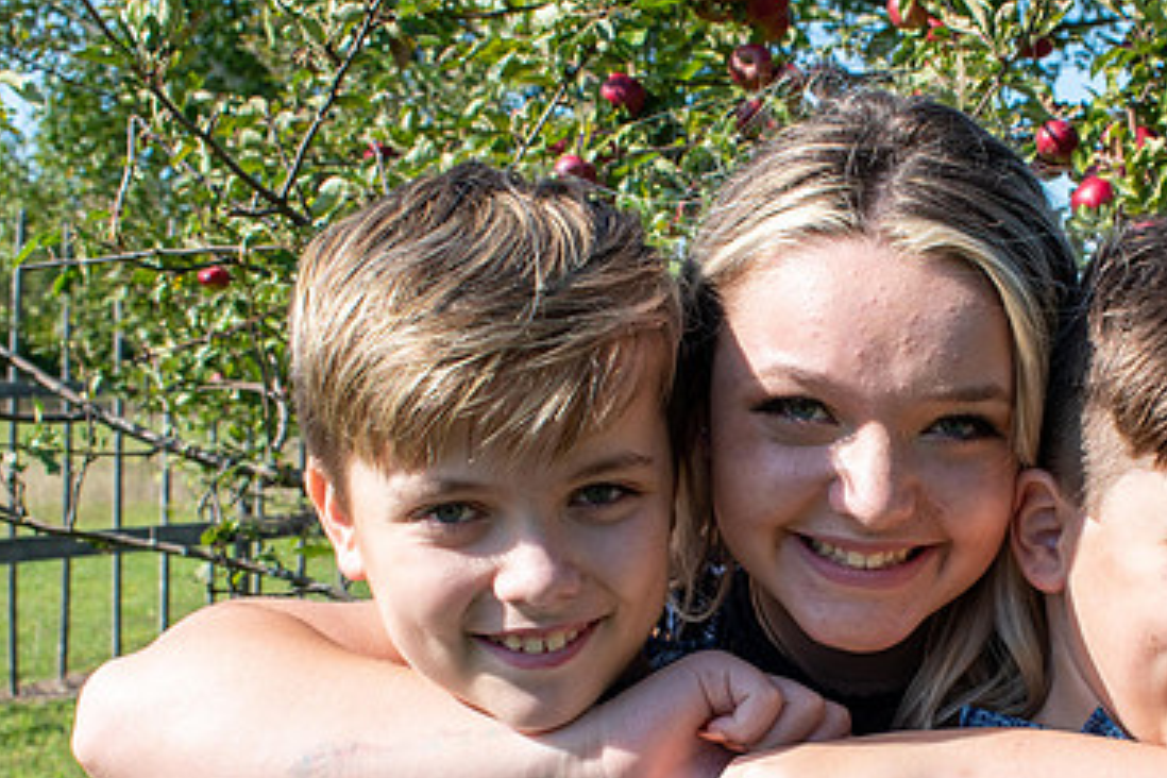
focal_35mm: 69
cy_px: 556
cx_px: 858
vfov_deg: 19.6
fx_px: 2237
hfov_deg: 28.9
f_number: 10
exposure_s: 1/400
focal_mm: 29
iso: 200
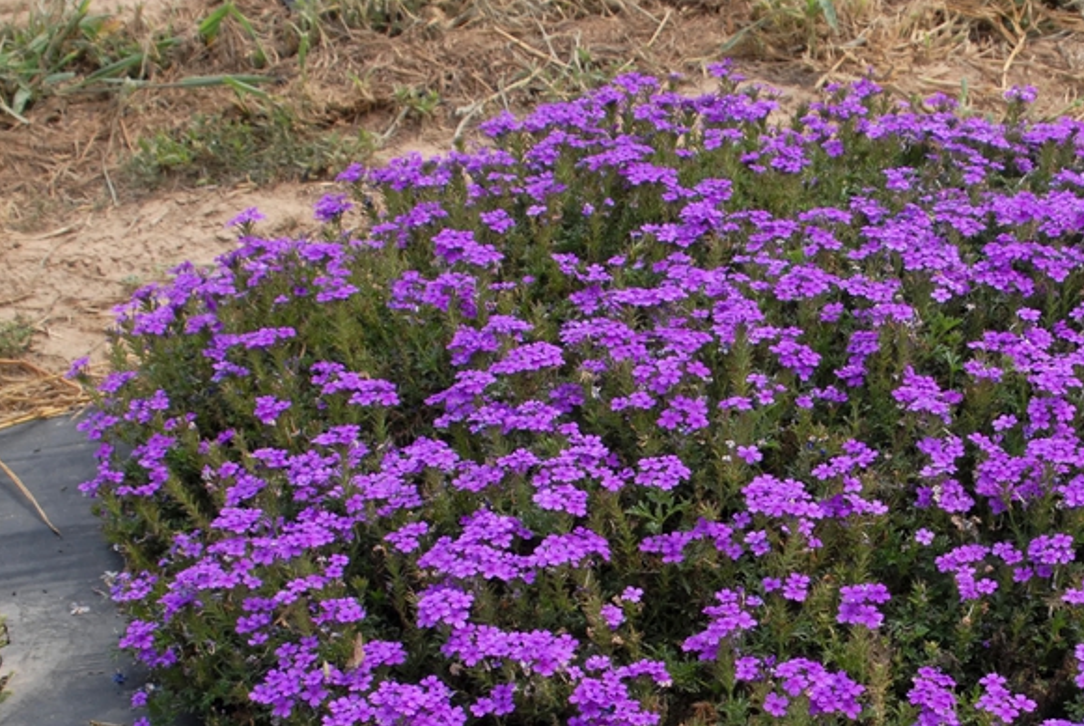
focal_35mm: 74
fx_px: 2231
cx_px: 888
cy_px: 607
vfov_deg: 18.3
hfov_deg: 26.7
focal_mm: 28
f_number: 9
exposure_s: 1/320
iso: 400
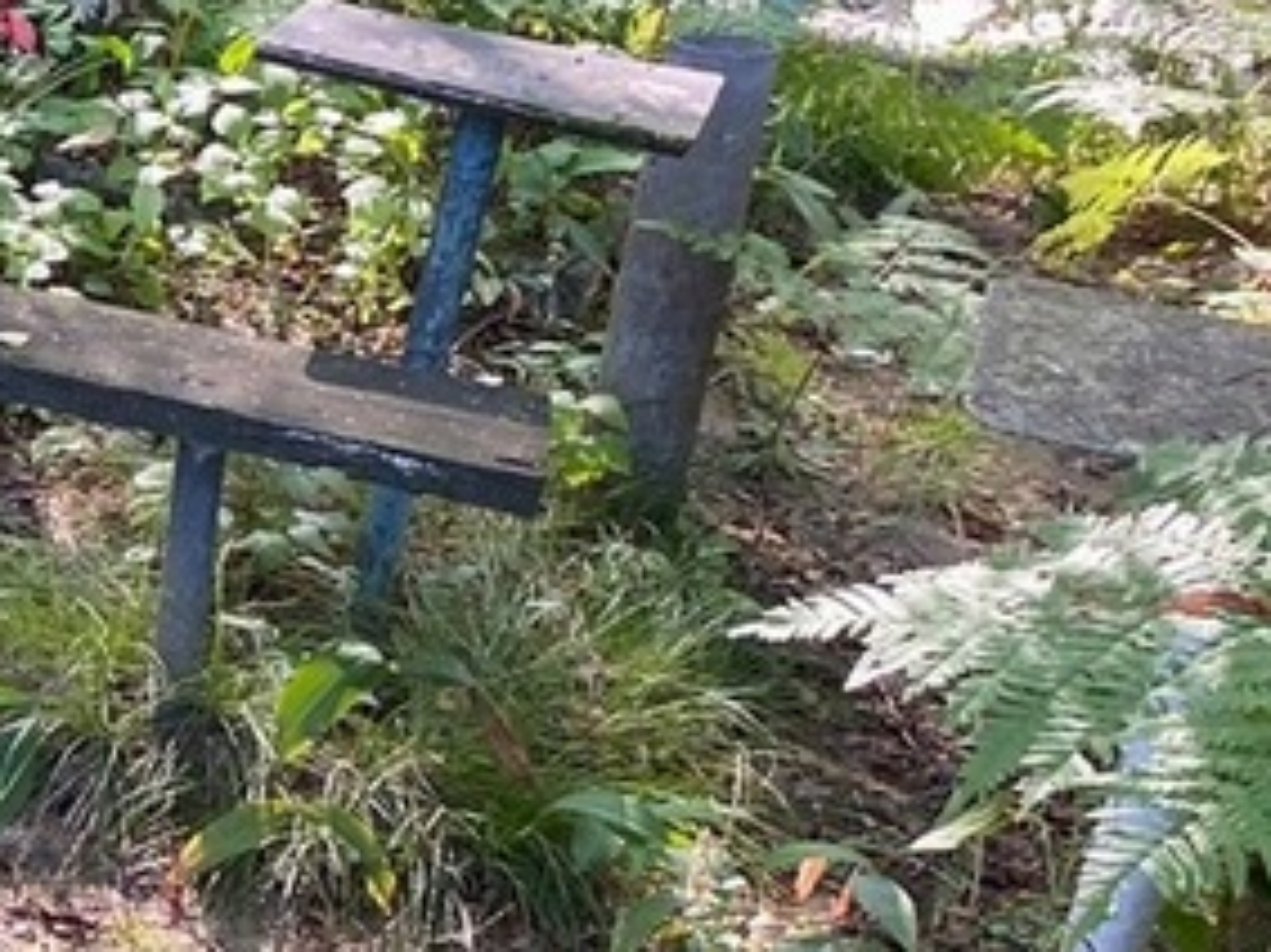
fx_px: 3450
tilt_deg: -21.0
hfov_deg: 17.9
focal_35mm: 94
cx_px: -804
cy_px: 525
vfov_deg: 15.7
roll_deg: -6.5
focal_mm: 4.25
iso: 125
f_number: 1.8
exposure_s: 1/121
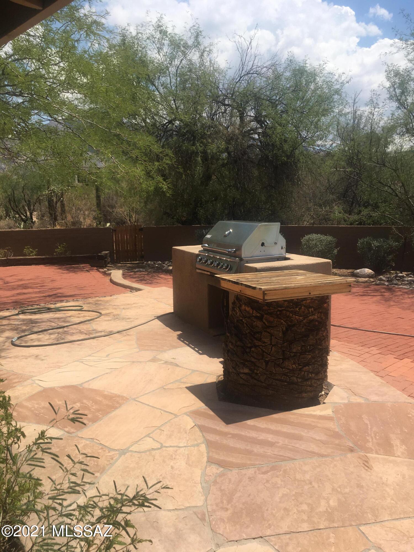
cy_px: 276
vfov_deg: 61.7
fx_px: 462
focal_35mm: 29
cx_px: 207
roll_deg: +0.5
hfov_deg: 48.2
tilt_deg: -9.2
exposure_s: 1/1876
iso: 25
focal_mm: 4.15
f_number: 2.2
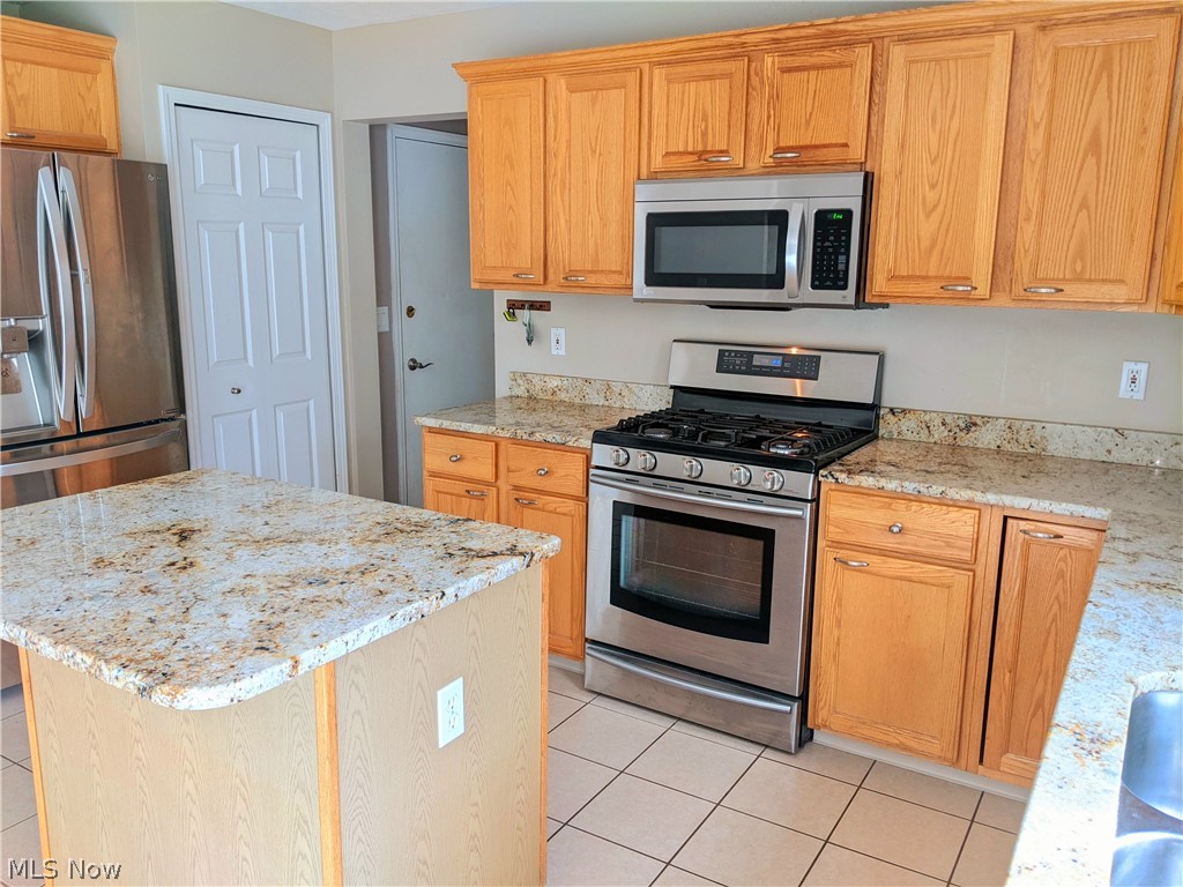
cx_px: 592
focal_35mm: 27
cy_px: 444
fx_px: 923
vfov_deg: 51.4
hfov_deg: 65.3
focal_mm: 4.44
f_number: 1.8
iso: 48
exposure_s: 1/30
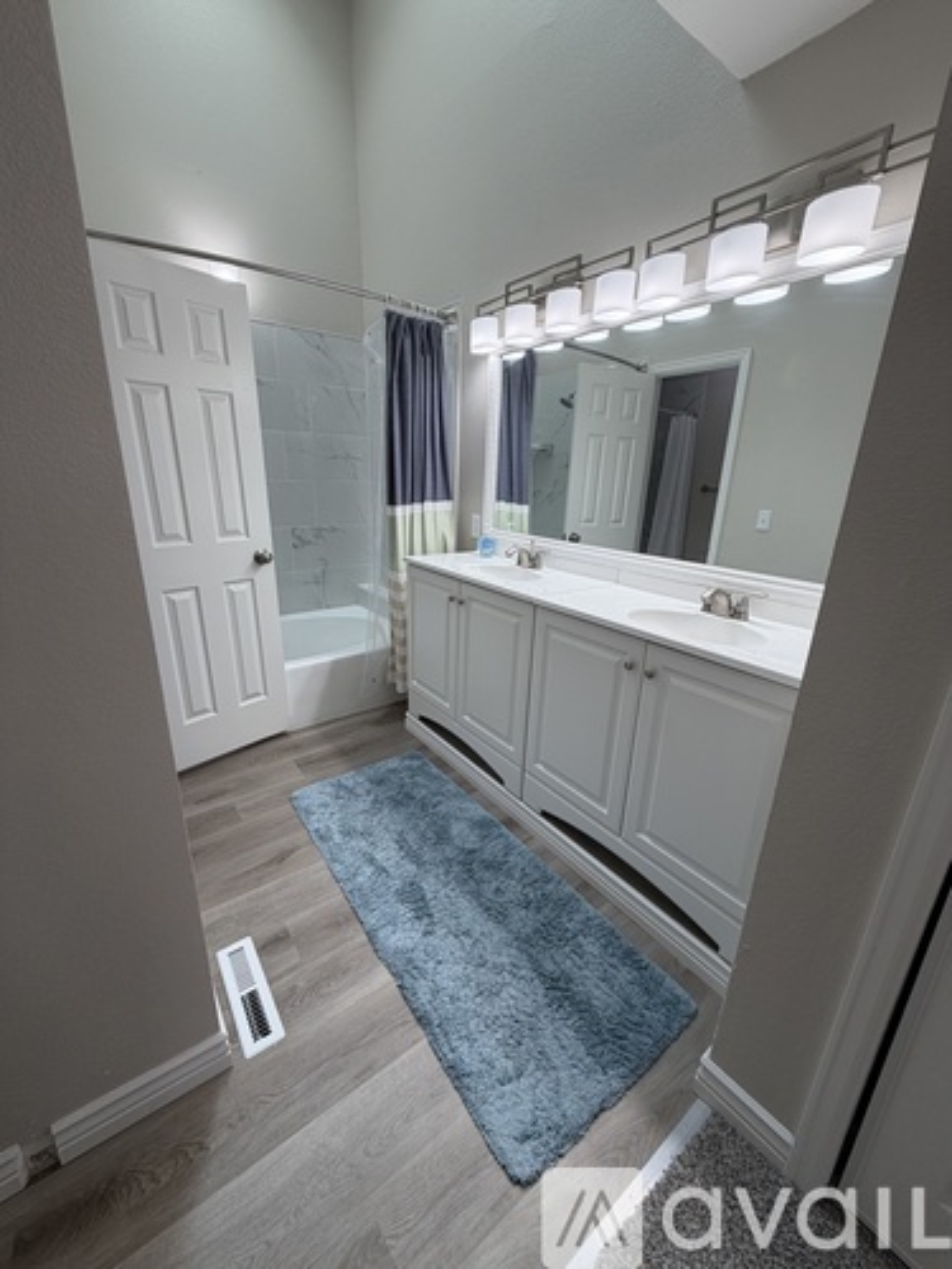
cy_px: 634
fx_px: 513
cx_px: 476
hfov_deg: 85.7
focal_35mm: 14
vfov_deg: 102.1
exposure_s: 1/120
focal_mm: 2.22
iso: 80
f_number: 2.2
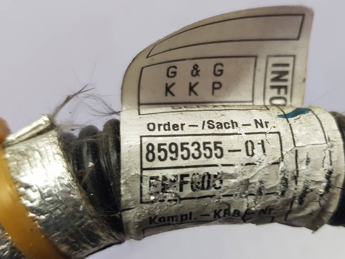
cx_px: 197
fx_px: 349
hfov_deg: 52.4
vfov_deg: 40.7
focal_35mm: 35
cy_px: 141
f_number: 1.7
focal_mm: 4.2
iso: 50
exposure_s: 1/100
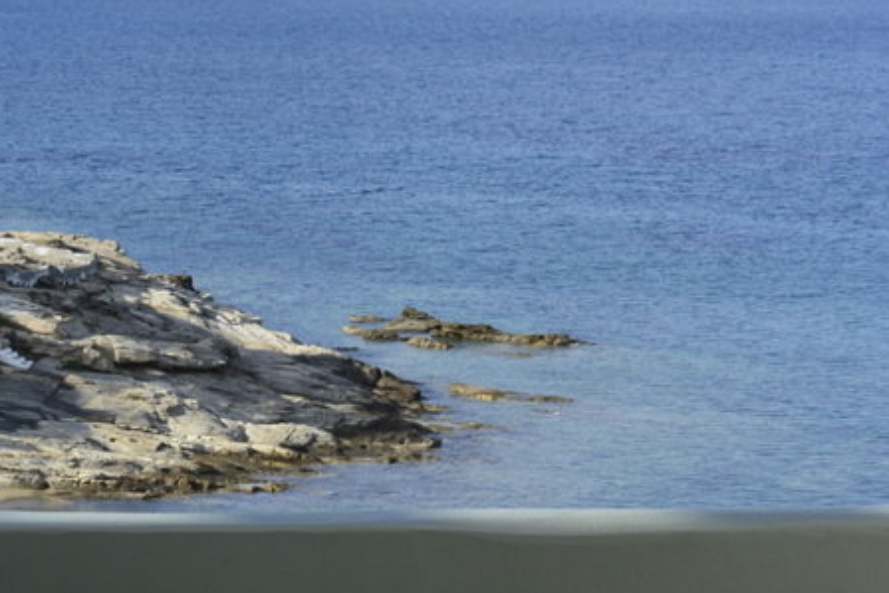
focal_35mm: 154
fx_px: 3807
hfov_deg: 13.3
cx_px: 323
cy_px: 499
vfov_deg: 8.9
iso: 125
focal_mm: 45
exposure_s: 1/125
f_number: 11
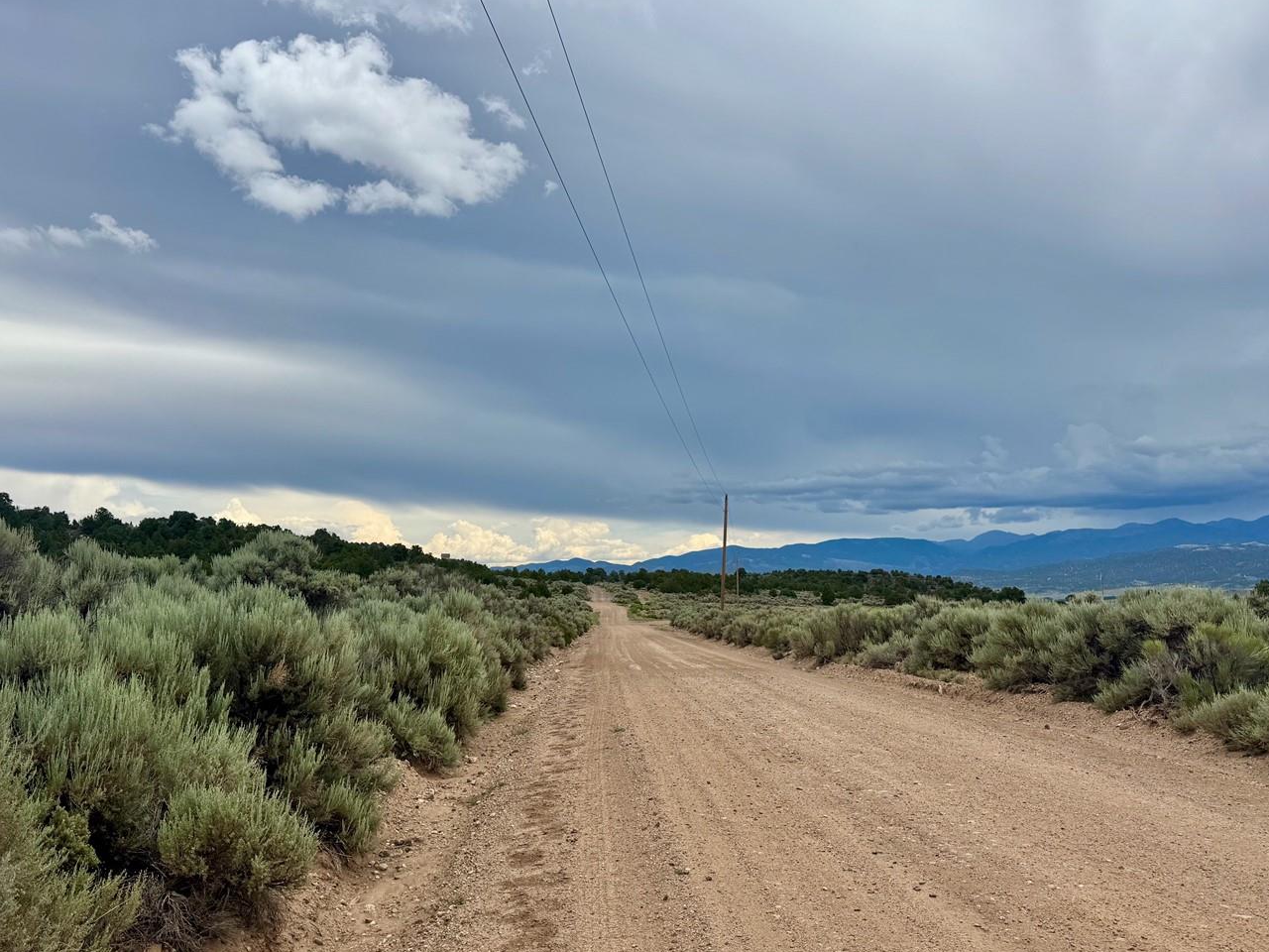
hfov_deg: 59.9
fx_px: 1100
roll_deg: +0.0
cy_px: 480
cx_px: 586
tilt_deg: +4.6
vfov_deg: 46.8
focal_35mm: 30
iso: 80
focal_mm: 6.76
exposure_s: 1/6410
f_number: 1.78
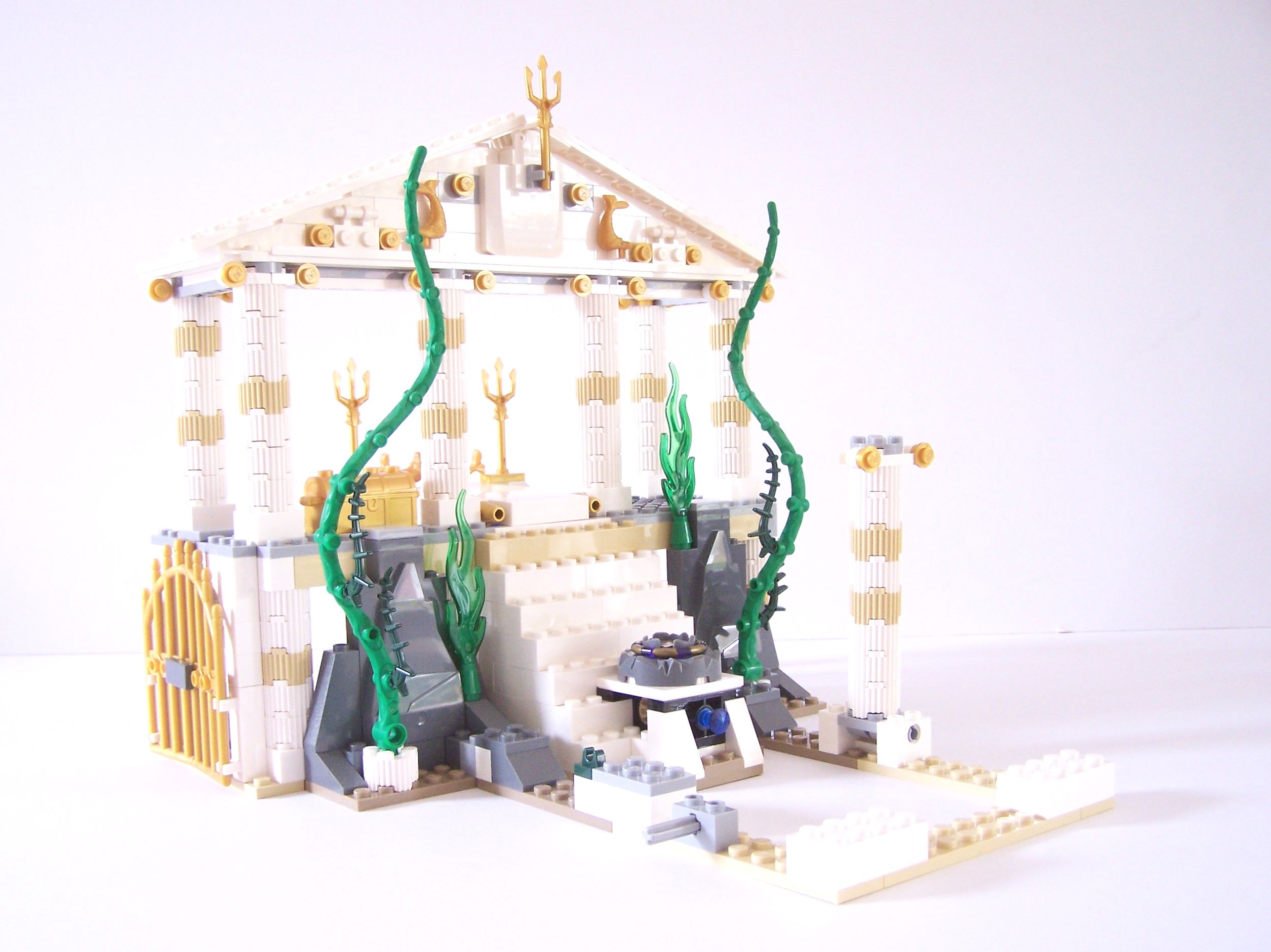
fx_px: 1432
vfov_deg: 36.8
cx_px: 637
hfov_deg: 47.9
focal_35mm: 39
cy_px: 488
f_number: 3.2
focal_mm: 6.3
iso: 200
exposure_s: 1/10
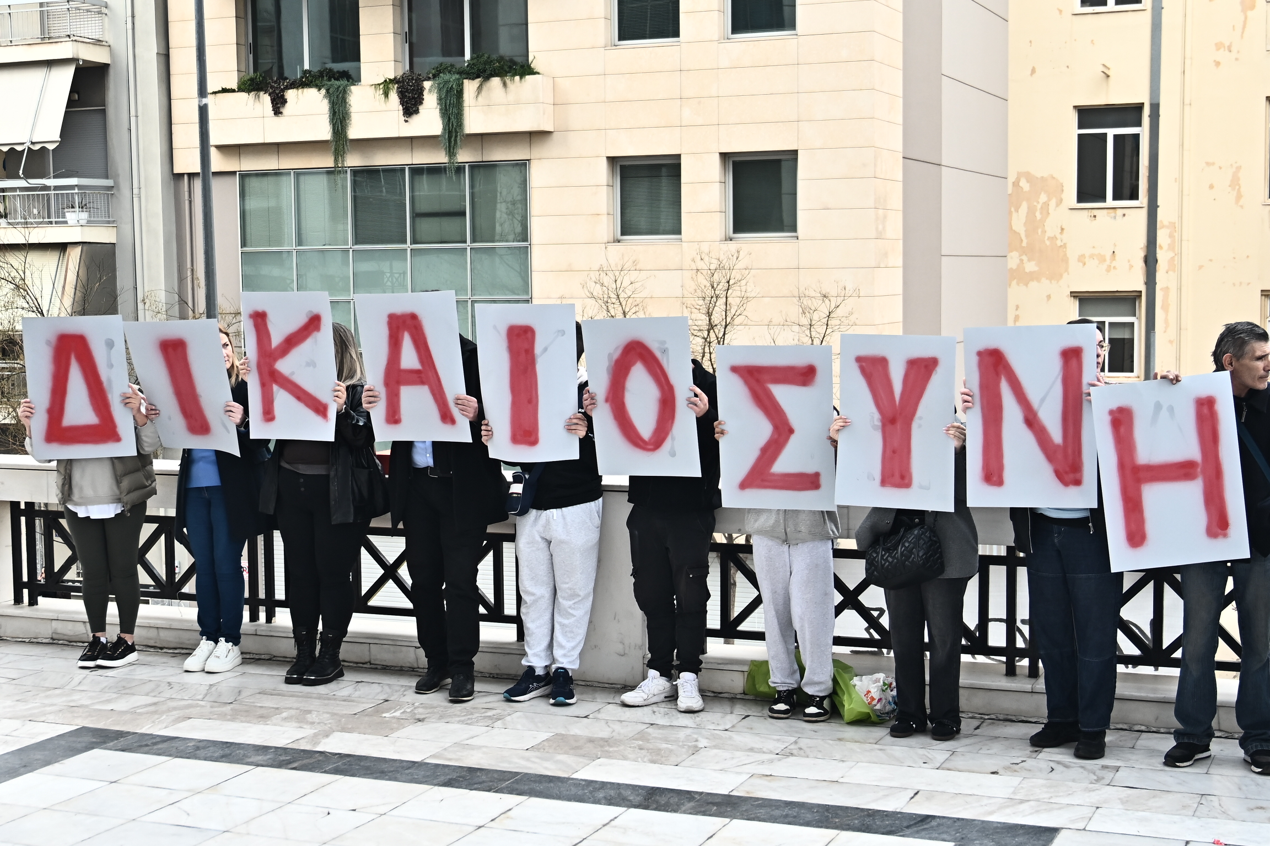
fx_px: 1587
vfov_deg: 29.9
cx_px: 635
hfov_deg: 43.6
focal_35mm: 45
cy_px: 423
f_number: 4
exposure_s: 1/640
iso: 500
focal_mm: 30
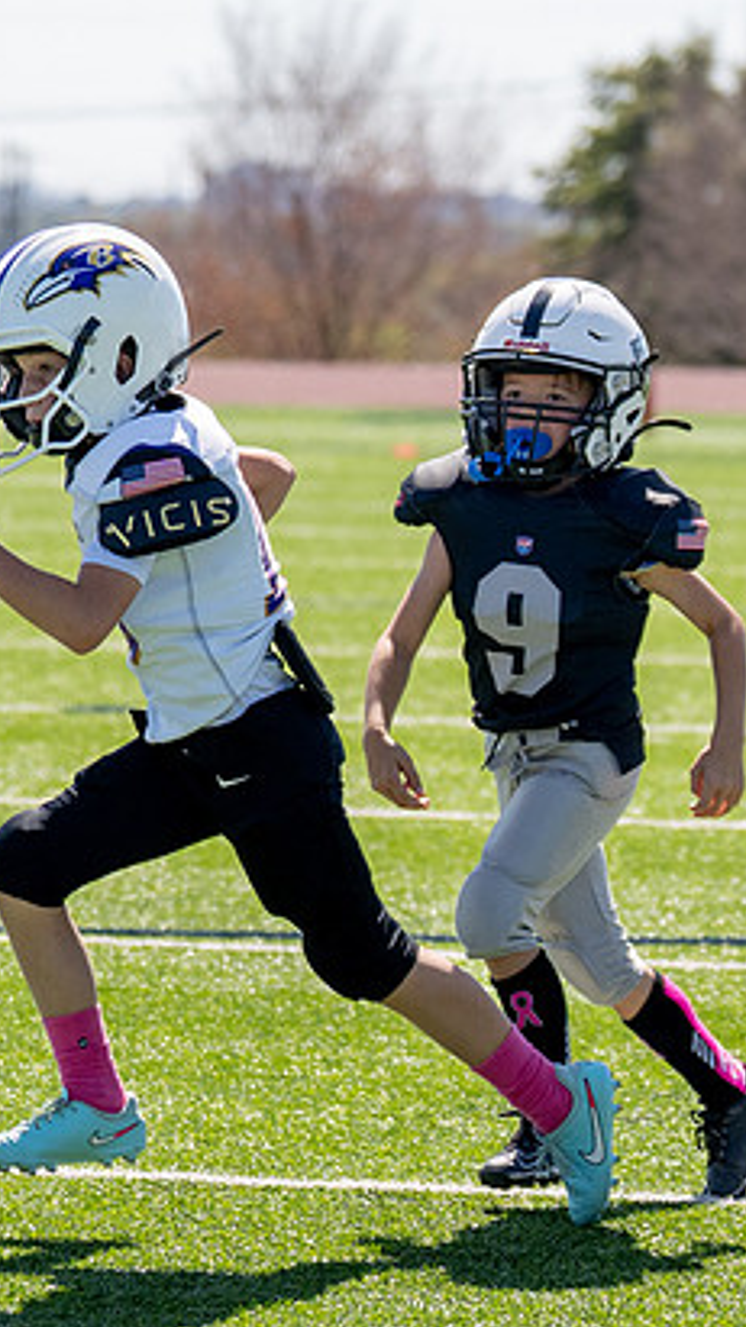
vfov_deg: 7.4
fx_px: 10204
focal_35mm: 290
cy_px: 759
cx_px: 114
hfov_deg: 4.2
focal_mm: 84
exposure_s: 1/4000
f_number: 2.8
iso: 200
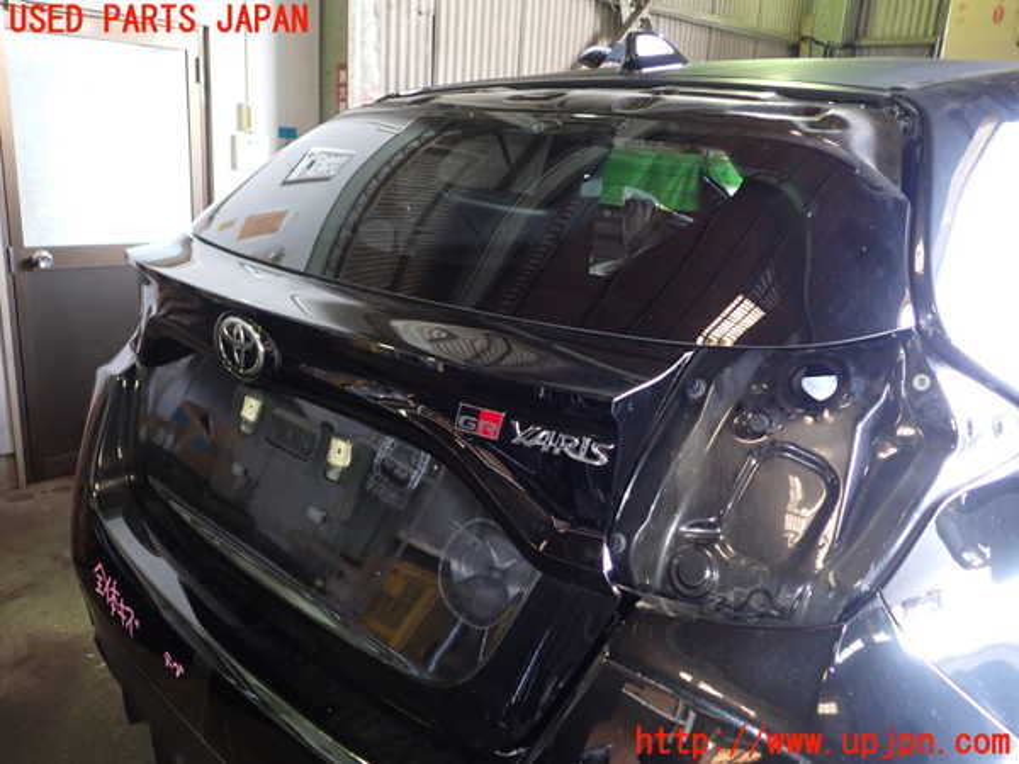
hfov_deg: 63.4
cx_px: 510
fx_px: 824
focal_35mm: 28
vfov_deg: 49.7
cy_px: 382
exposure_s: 1/30
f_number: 2.2
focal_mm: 5.05
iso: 250
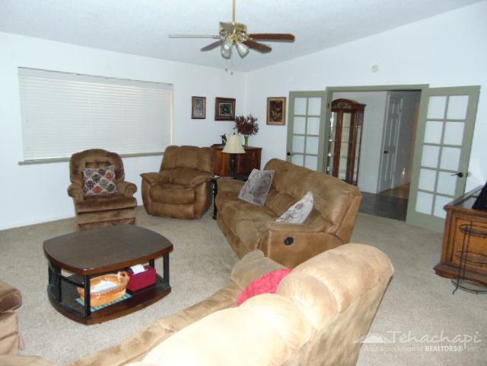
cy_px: 183
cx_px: 244
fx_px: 352
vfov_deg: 54.9
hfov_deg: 69.4
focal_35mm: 25
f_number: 3
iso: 400
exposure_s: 1/30
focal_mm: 4.5
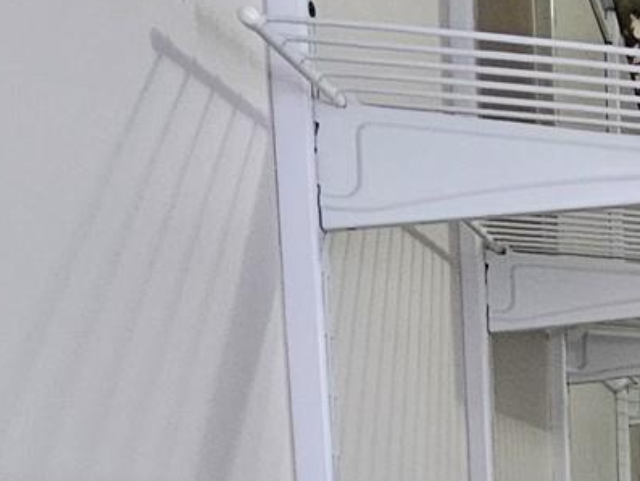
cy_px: 730
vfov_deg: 19.1
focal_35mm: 67
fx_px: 1239
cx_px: 1145
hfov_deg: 20.6
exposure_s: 1/30
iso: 400
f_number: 2.2
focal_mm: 2.2
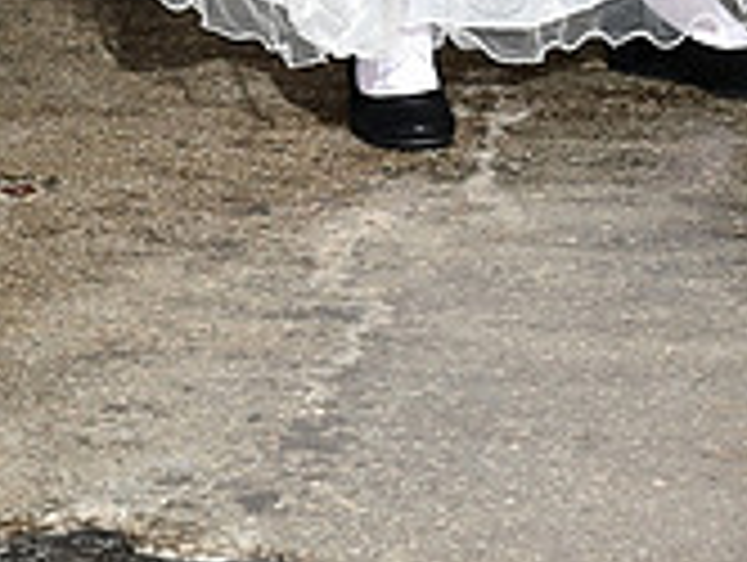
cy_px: -674
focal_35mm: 235
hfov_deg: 8.4
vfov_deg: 6.1
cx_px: 468
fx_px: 5079
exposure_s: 1/125
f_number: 6.3
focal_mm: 70
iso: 1000
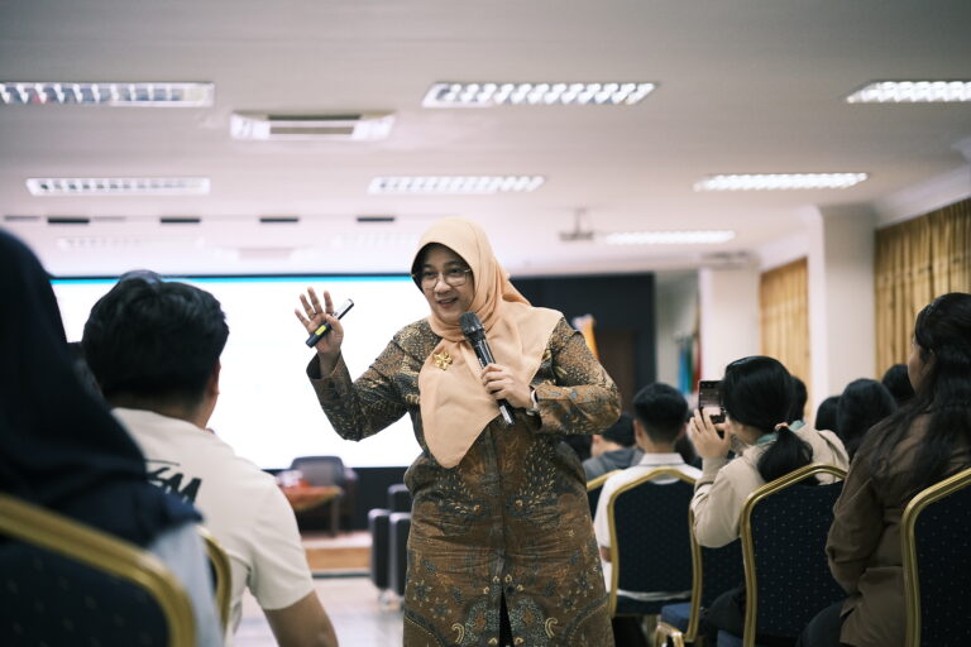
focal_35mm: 84
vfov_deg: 16.3
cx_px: 486
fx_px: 2265
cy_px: 324
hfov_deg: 24.2
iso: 1000
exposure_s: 1/125
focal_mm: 56
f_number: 1.7
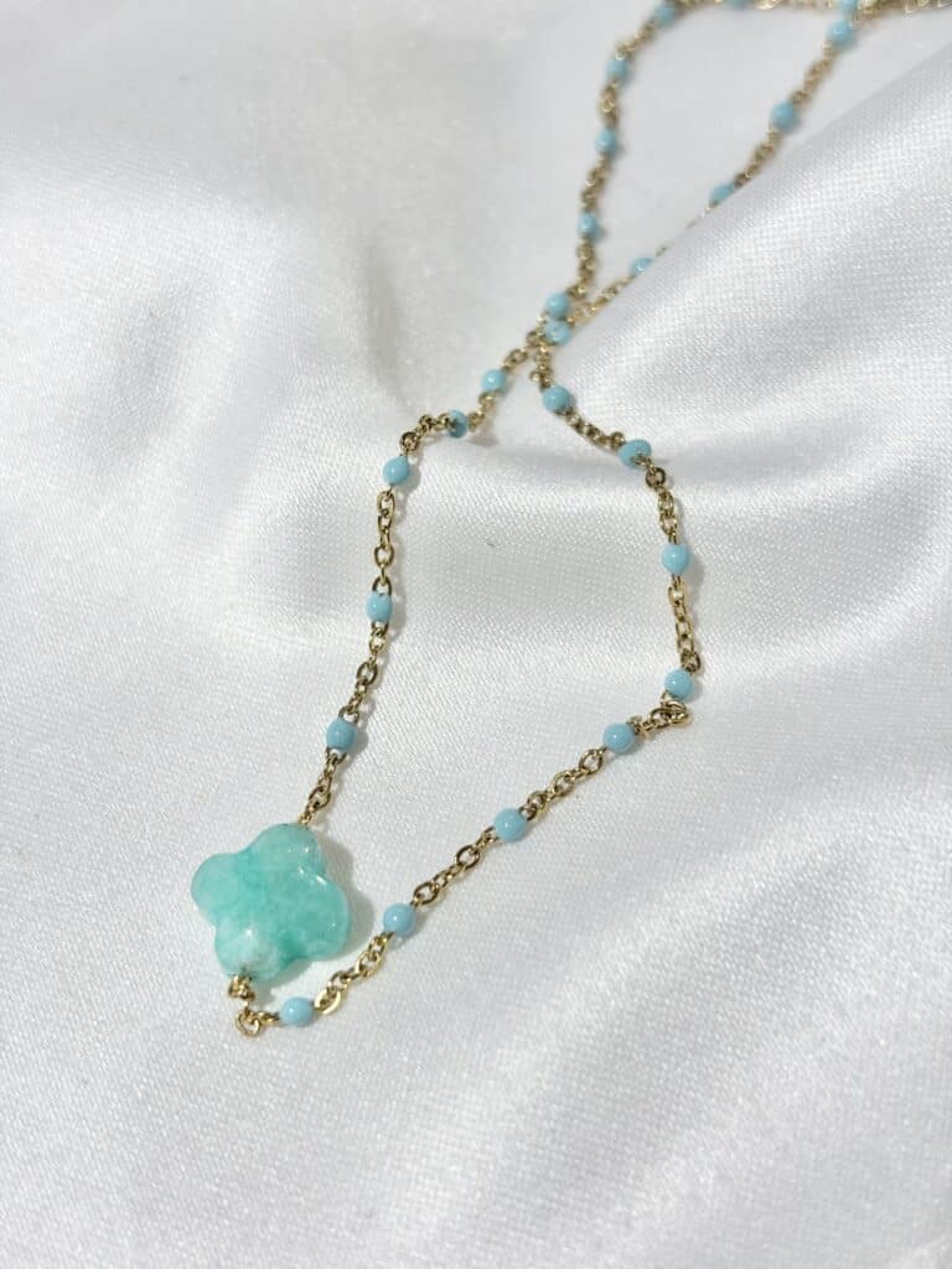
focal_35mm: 52
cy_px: 634
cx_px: 476
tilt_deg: -47.0
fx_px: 1907
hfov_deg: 28.0
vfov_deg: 36.8
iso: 32
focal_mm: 5.96
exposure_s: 1/353
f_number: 1.6
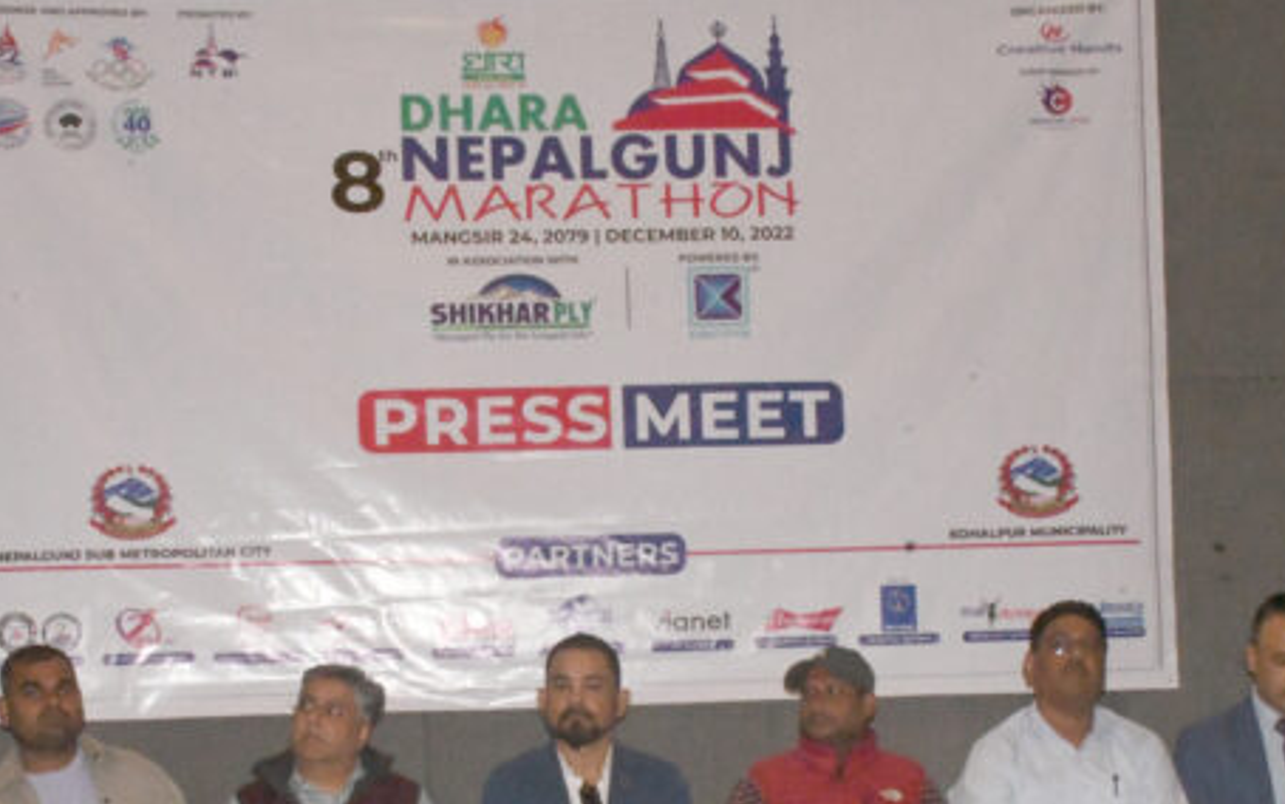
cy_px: 694
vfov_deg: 18.6
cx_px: 603
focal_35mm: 69
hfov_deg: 29.8
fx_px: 2417
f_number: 22
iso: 12800
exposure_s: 1/100
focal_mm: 27
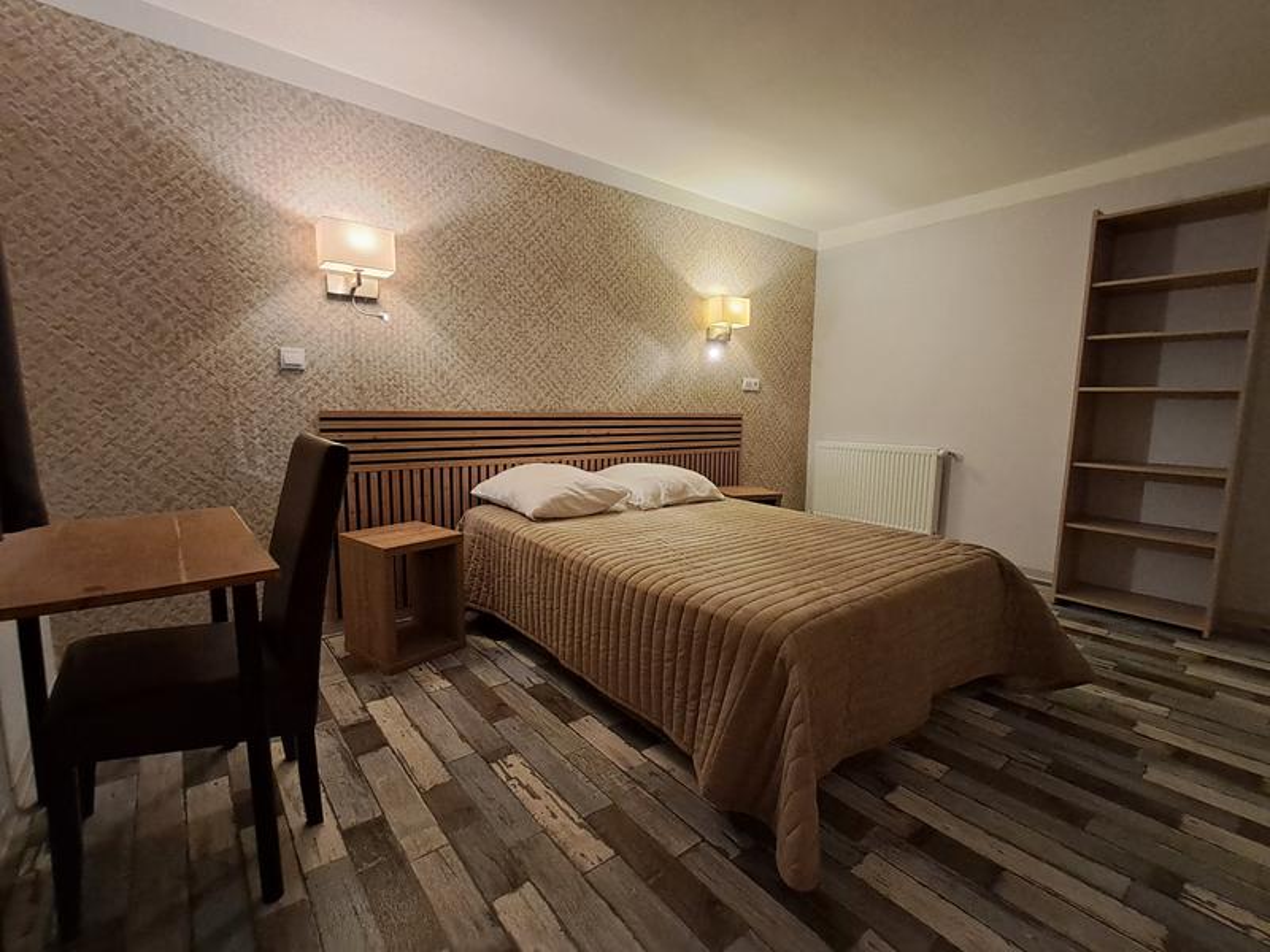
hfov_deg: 94.5
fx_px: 587
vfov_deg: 78.1
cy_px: 476
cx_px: 635
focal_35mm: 16
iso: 320
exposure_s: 1/25
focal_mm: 1.64
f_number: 2.2
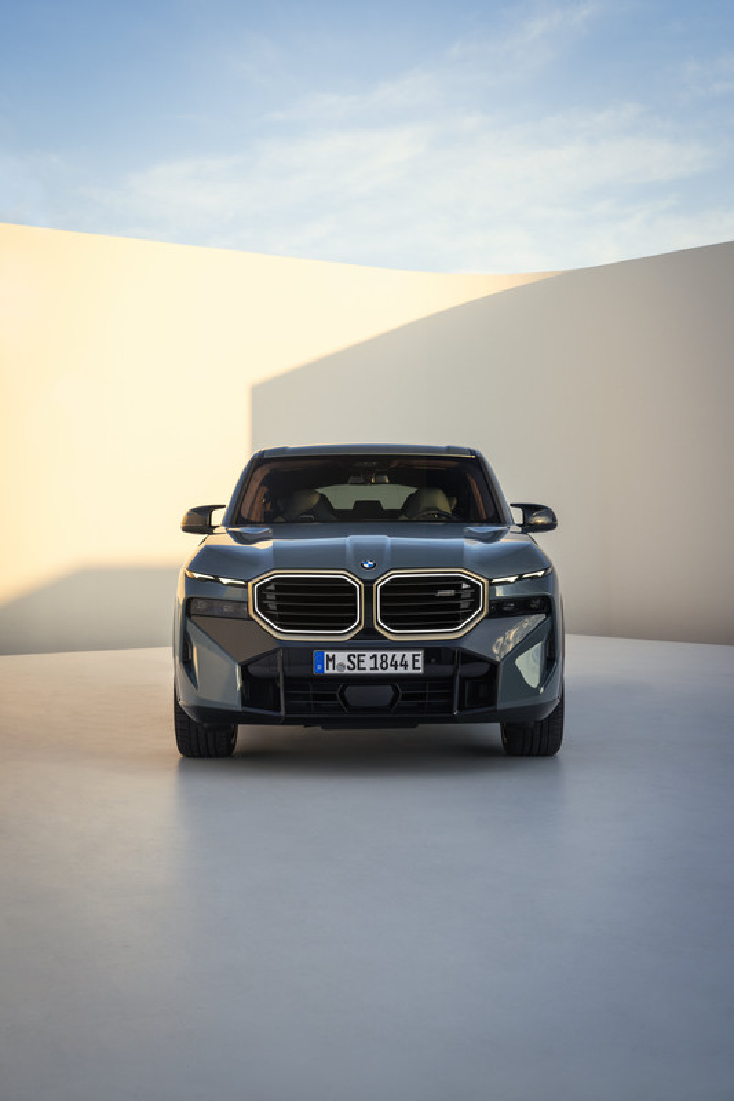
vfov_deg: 38.9
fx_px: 1560
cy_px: 550
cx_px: 367
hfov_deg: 26.5
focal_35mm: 51
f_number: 5.6
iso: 400
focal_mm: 51
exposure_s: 1/200
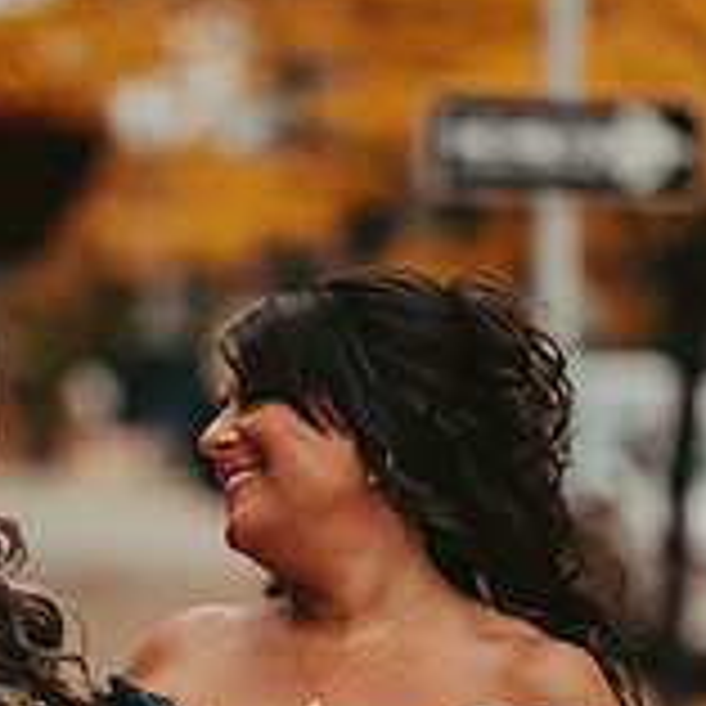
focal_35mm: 401
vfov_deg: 4.4
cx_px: 72
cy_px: 769
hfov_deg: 4.4
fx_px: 9253
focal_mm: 165
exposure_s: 1/3200
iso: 1250
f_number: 3.2
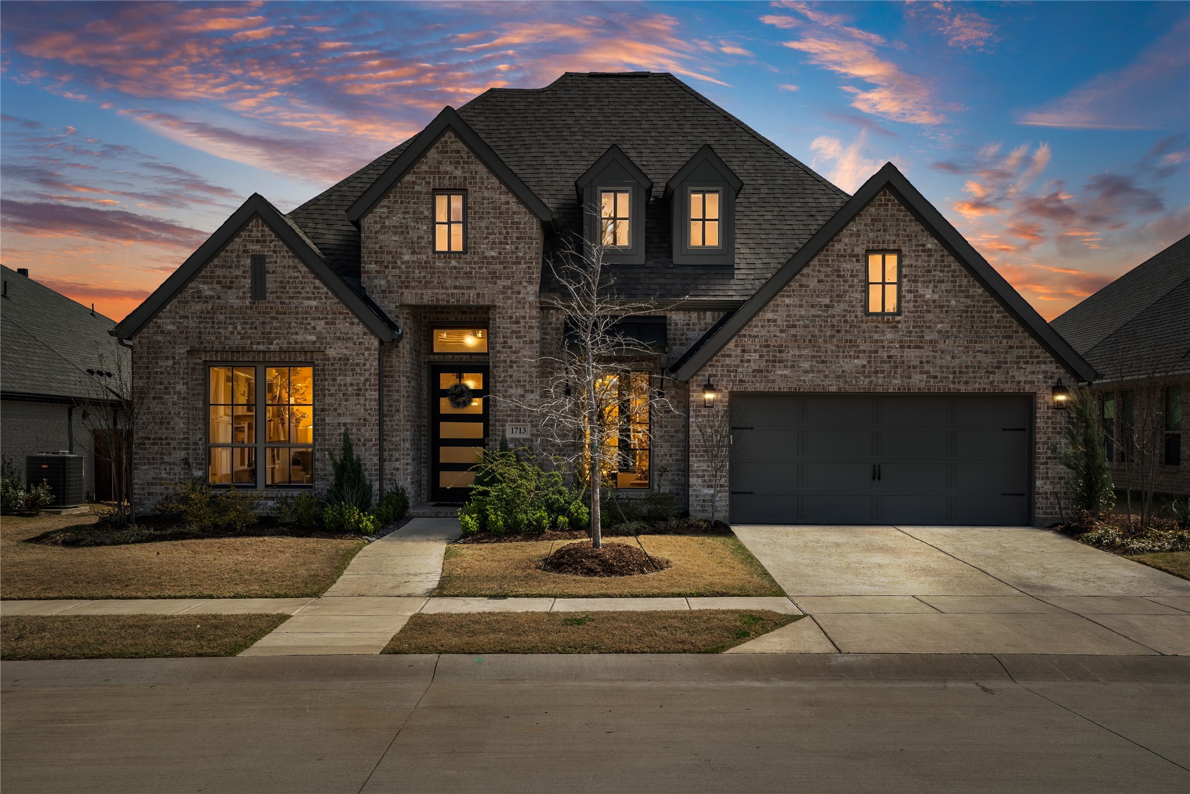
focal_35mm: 35
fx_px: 1157
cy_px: 397
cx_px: 595
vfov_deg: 37.9
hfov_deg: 54.4
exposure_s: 1/125
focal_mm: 35
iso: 100
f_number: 8
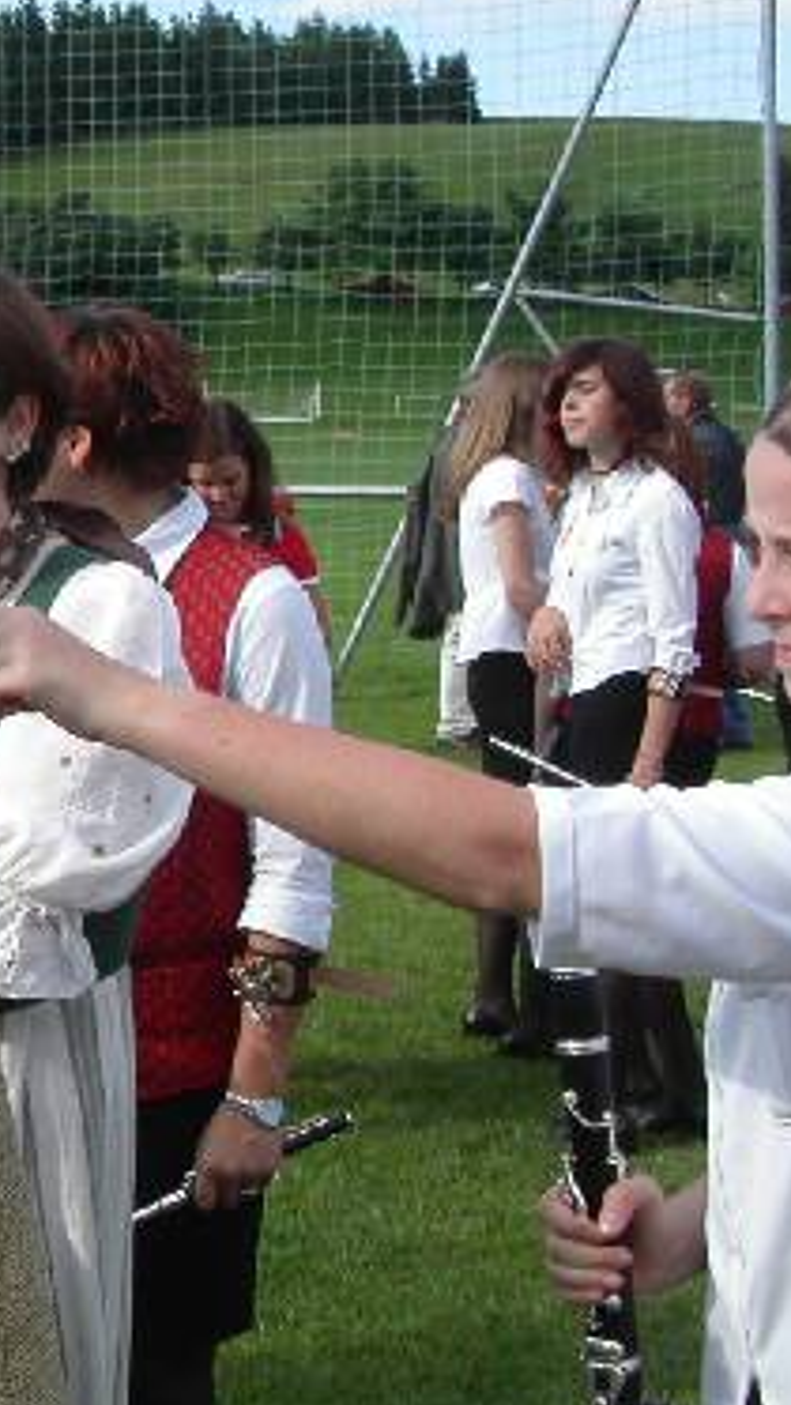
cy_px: 546
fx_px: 2646
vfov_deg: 29.6
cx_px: -392
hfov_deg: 15.7
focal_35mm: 71
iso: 100
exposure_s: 1/180
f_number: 6.7
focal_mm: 7.8
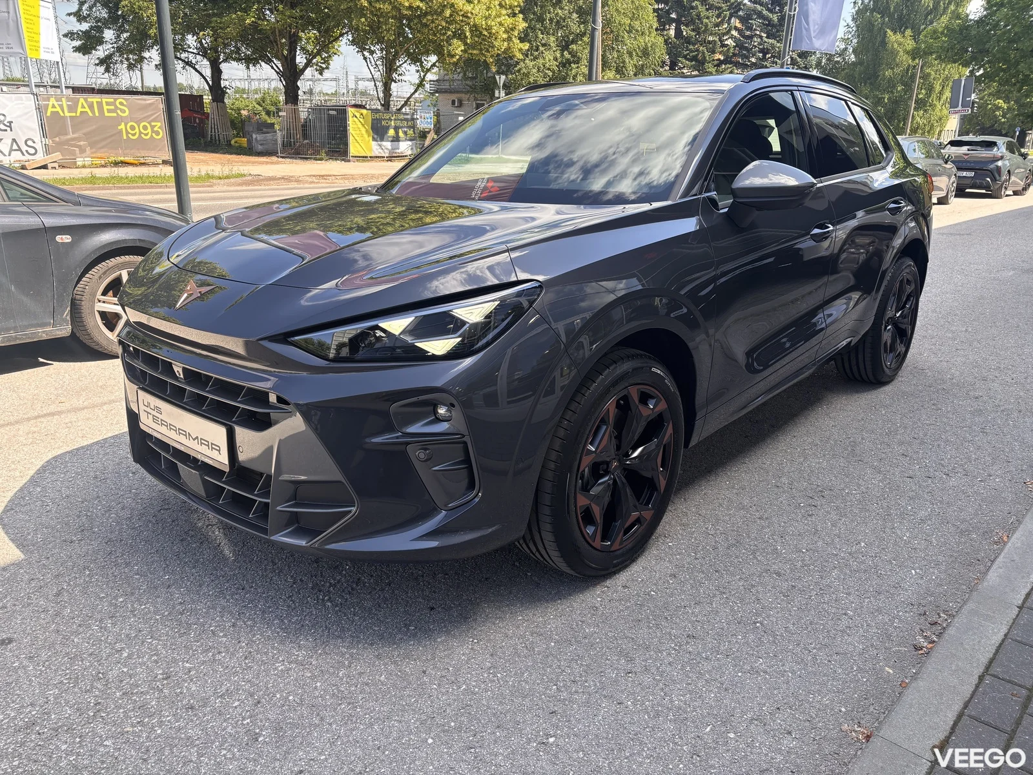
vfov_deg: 53.1
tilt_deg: -18.6
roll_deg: -1.7
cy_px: 388
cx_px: 516
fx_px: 776
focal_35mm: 26
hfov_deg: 67.3
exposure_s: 1/544
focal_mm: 5.96
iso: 50
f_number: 1.6
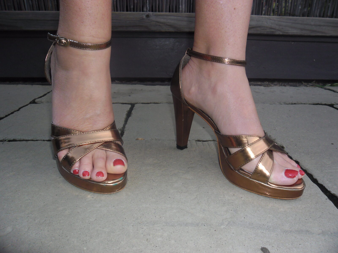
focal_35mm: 27
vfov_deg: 51.4
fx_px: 264
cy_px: 126
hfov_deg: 65.3
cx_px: 169
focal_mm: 4.9
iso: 80
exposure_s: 1/45
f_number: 3.5
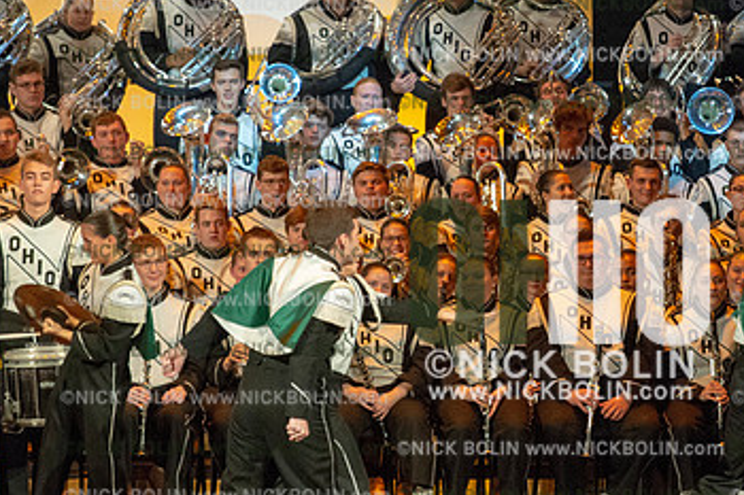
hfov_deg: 5.9
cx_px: 559
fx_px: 7188
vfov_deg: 3.9
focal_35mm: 348
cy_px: 300
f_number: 5.6
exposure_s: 1/320
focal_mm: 210
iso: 8000
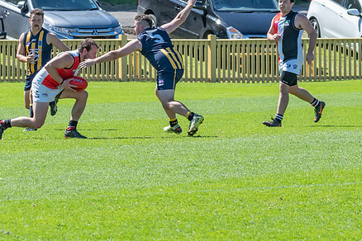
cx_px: 93
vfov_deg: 2.2
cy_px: 65
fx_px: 6184
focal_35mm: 615
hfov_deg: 3.4
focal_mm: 200
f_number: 11
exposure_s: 1/1000
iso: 800
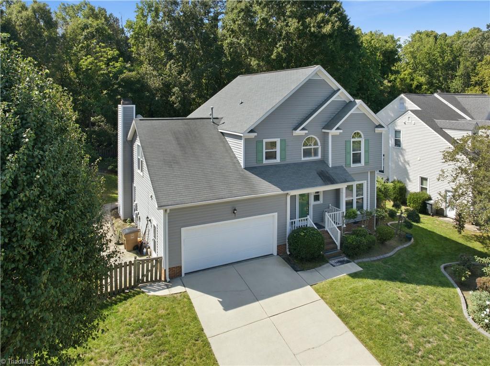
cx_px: 245
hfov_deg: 71.6
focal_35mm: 24
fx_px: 339
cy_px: 183
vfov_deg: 56.7
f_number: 6.3
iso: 100
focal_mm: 12.3
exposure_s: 1/200
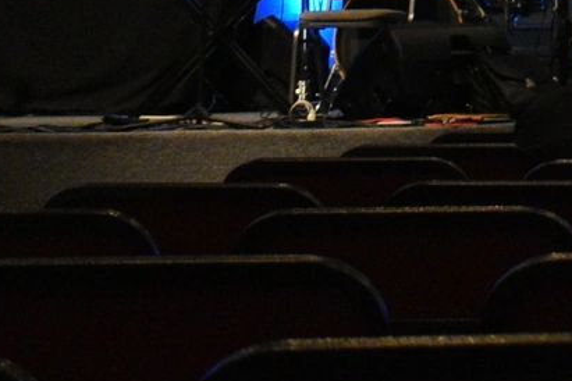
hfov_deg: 9.0
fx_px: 3418
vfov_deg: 6.1
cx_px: 1163
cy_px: -592
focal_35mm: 215
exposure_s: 1/125
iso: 1800
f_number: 3.8
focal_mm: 23
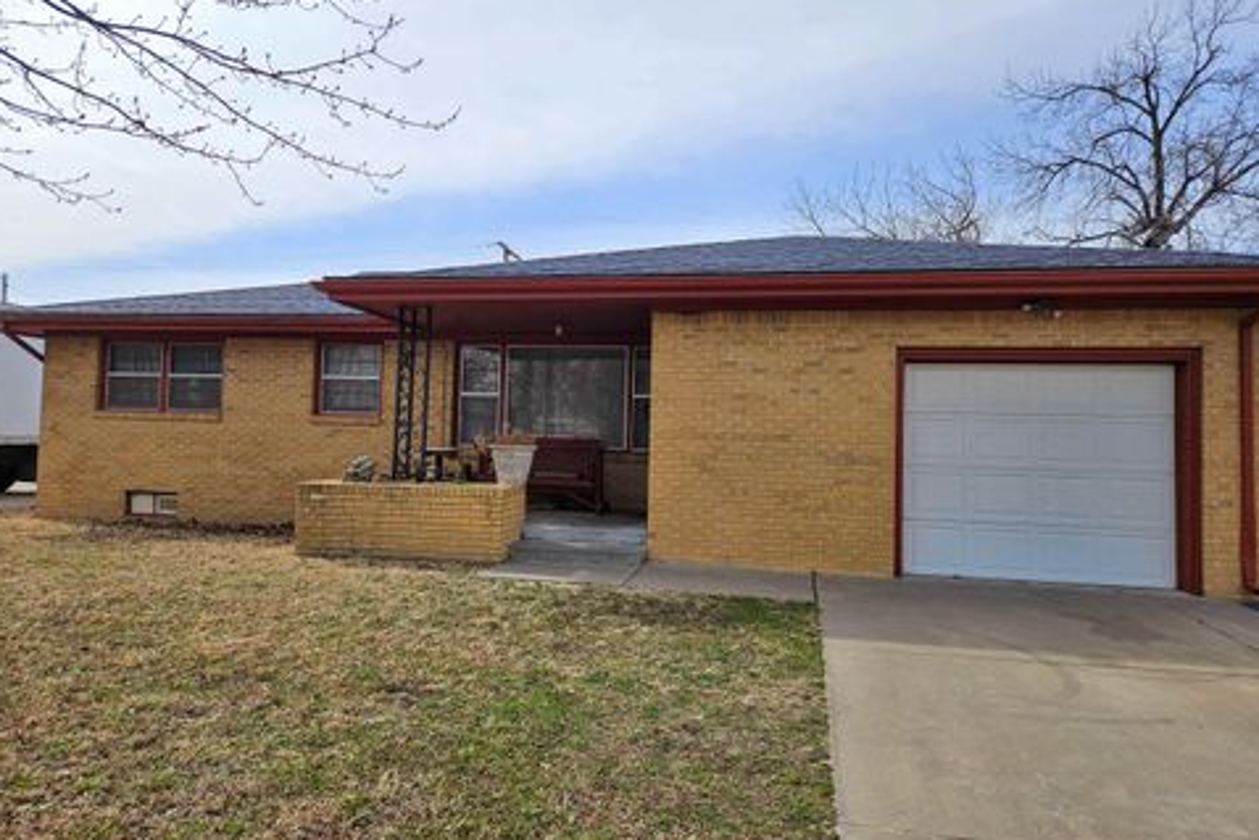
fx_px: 875
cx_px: 643
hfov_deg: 71.5
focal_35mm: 25
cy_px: 402
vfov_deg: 51.3
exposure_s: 1/2572
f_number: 1.8
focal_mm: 5.4
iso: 25
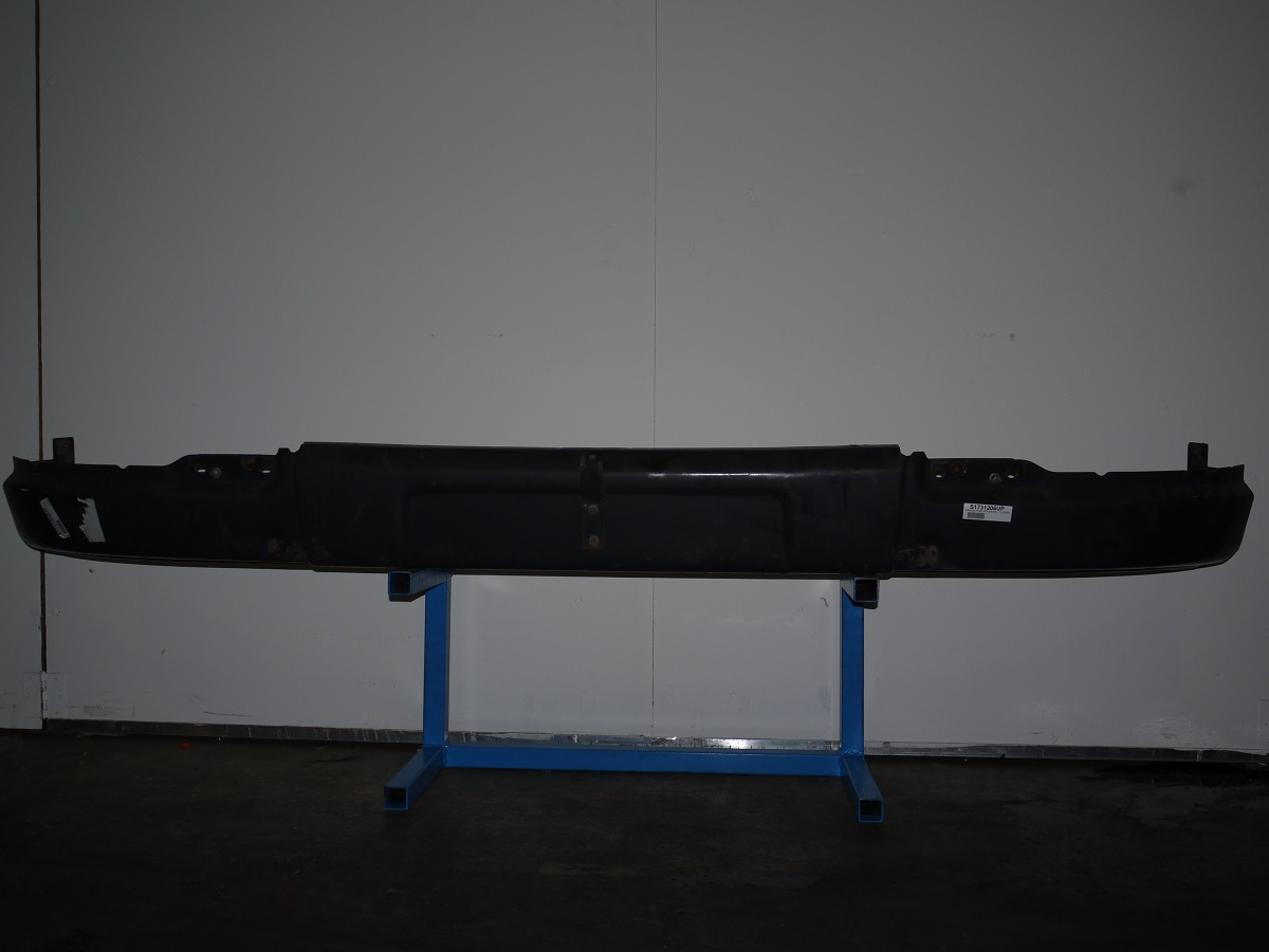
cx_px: 634
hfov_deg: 54.0
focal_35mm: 34
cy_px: 476
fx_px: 1246
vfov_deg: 41.8
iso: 100
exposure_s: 1/125
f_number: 3.8
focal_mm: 17
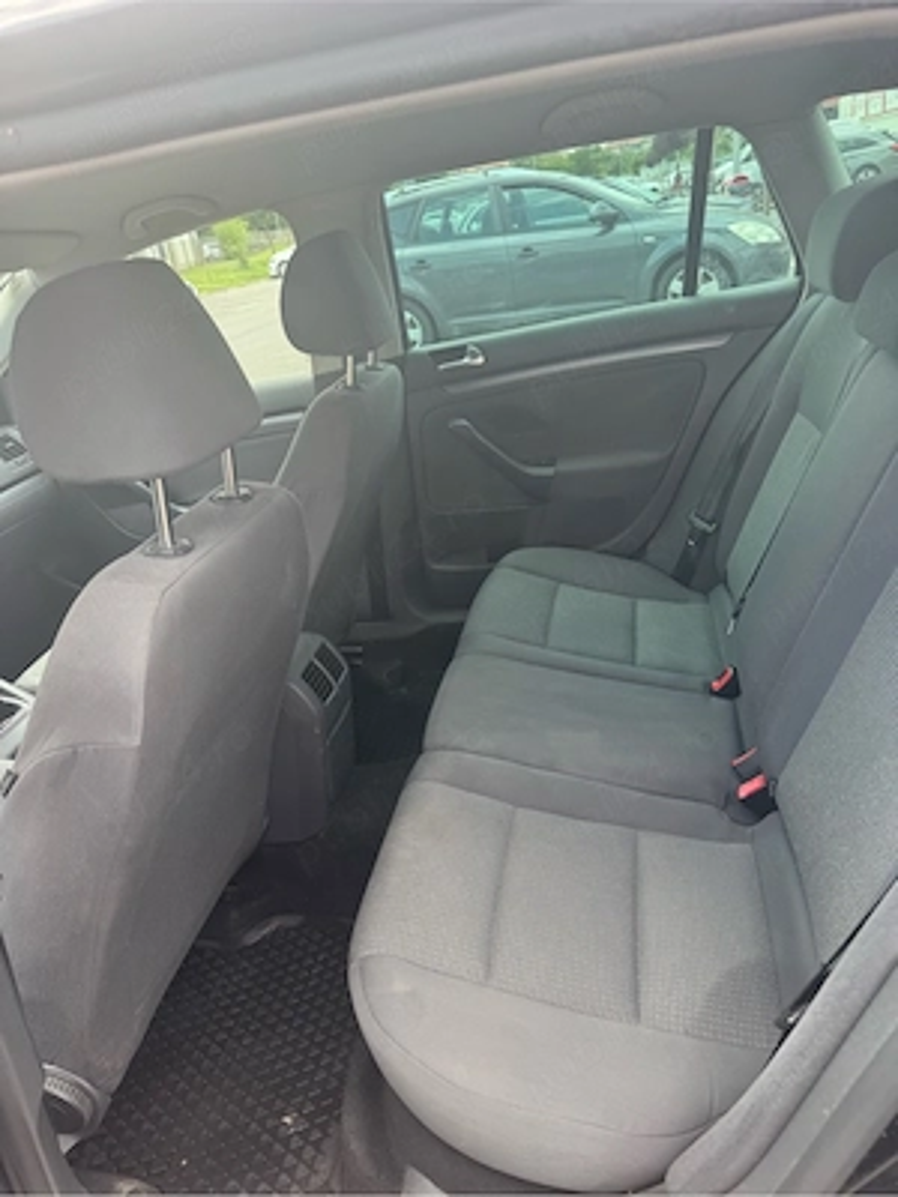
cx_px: 449
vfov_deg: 71.6
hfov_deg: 56.8
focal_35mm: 24
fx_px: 830
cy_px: 598
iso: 80
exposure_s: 1/297
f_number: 1.78
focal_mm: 6.76
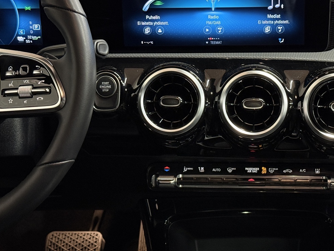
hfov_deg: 27.5
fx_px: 676
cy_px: 110
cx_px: 230
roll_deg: +1.0
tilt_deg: -17.2
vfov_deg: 21.0
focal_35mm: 70
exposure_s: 1/33
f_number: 1.78
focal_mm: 6.76
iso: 320
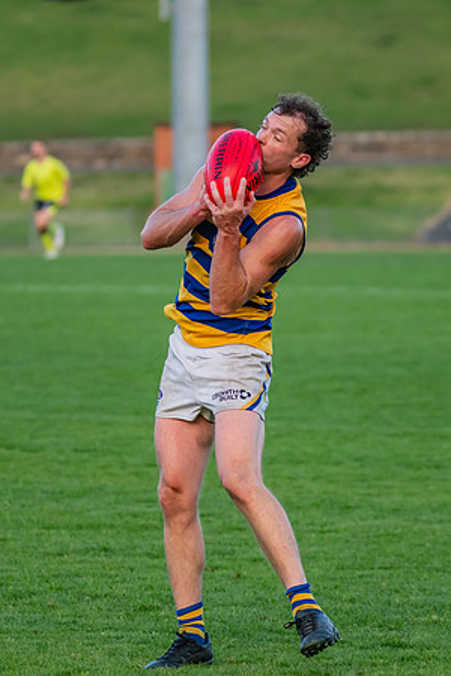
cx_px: 216
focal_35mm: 331
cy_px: 284
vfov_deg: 6.2
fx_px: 6214
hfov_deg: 4.2
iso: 1250
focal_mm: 190
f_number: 4
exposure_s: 1/1250
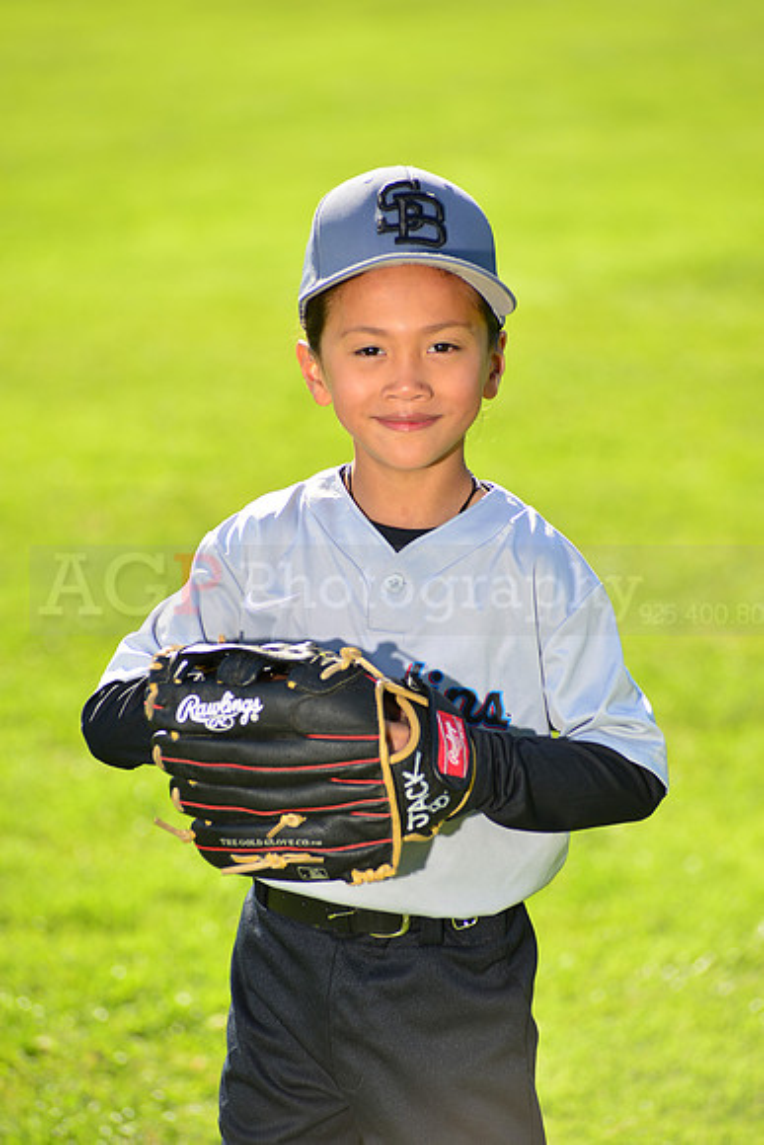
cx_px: 382
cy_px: 572
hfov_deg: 8.1
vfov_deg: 12.1
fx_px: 5408
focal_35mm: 170
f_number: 5
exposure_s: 1/250
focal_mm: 170
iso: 100
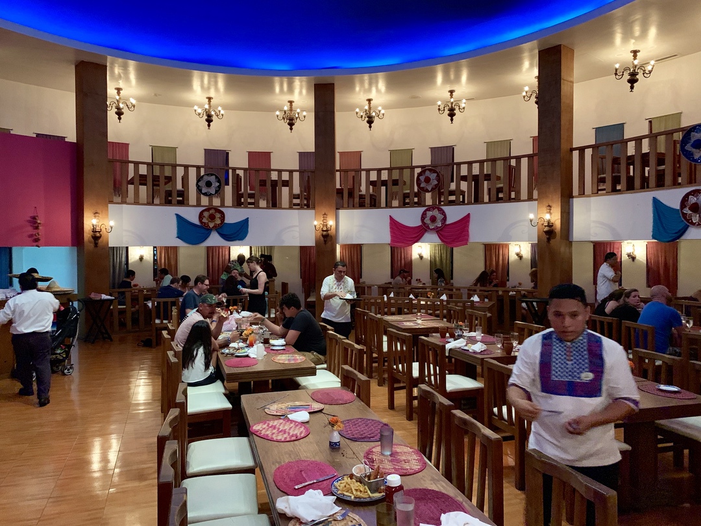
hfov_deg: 67.3
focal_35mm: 26
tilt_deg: -0.8
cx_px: 350
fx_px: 527
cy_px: 263
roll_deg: +0.4
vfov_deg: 53.1
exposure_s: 1/30
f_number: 1.8
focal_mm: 4.25
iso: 800
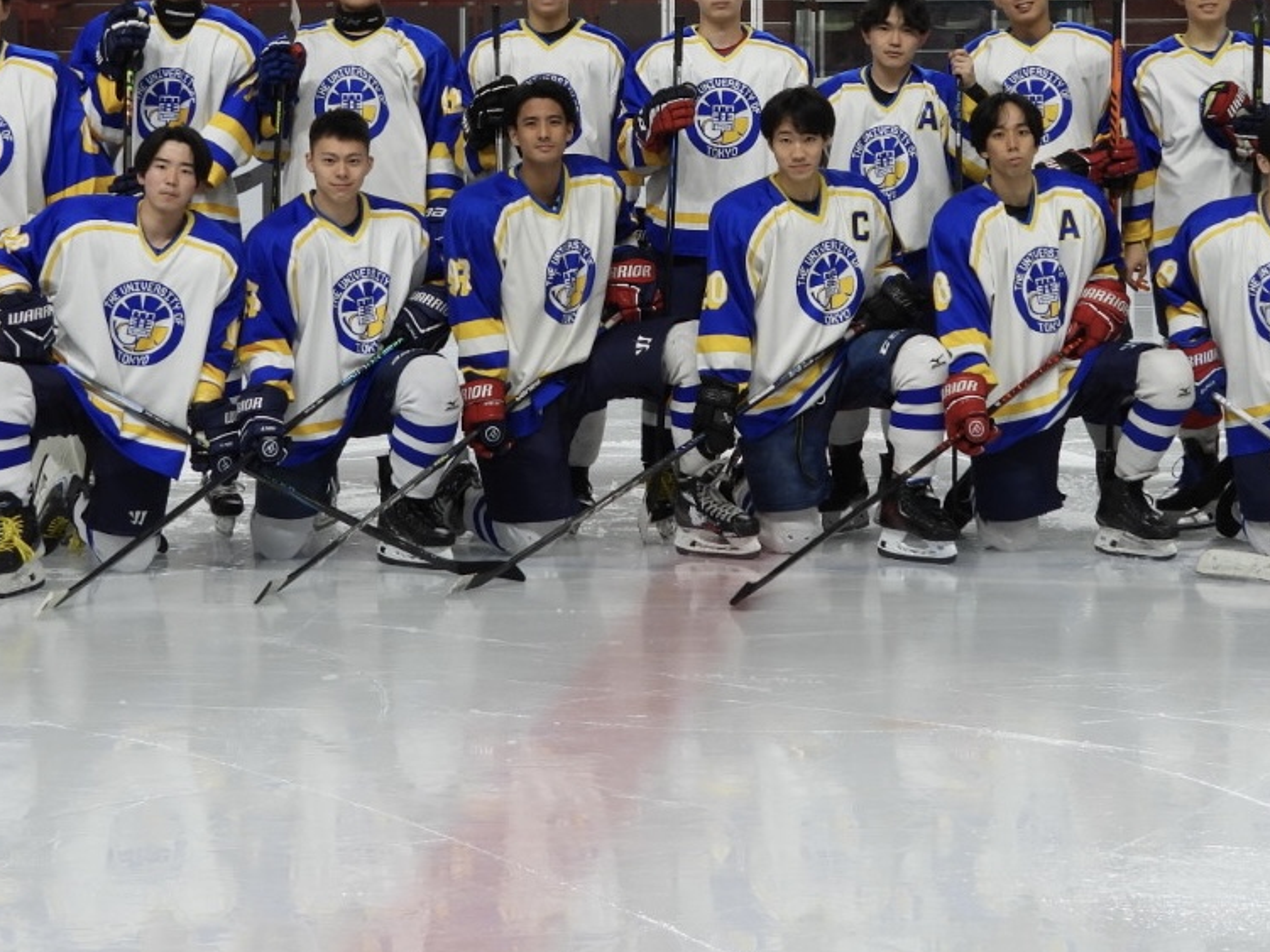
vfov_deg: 17.6
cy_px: 171
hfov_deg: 23.5
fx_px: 3045
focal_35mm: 83
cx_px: 786
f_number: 3.5
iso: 100
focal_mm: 8.9
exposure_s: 1/50
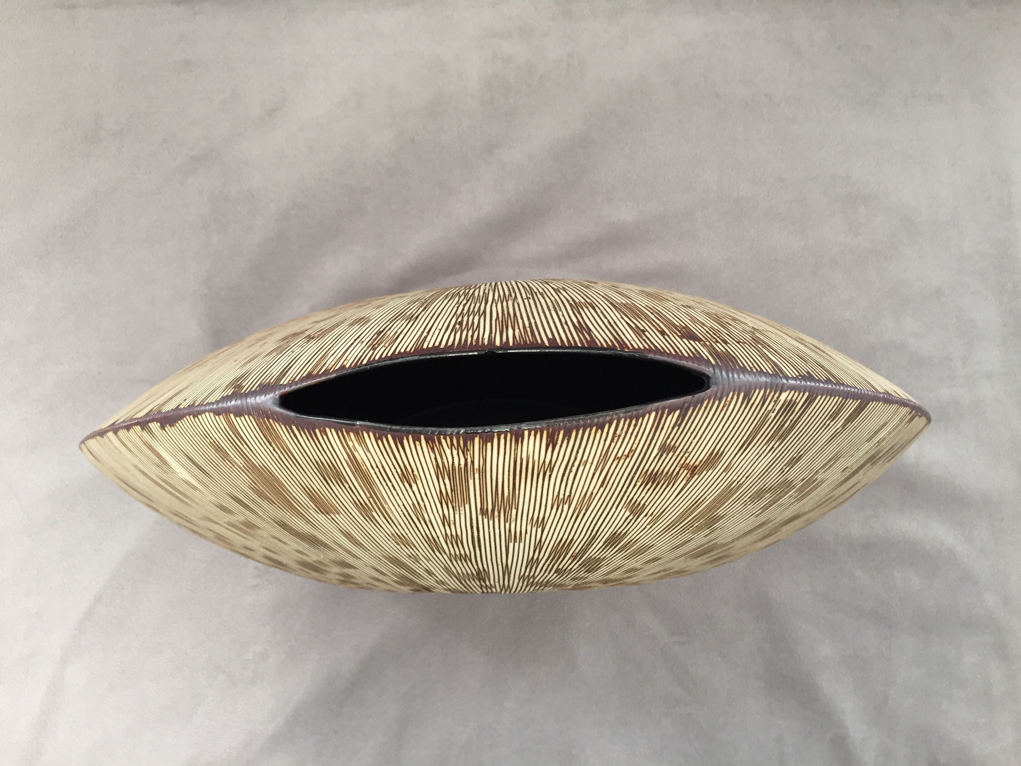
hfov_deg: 61.7
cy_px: 383
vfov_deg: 48.2
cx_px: 510
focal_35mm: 29
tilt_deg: -82.2
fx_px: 855
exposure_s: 1/33
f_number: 2.2
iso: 125
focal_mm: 4.15
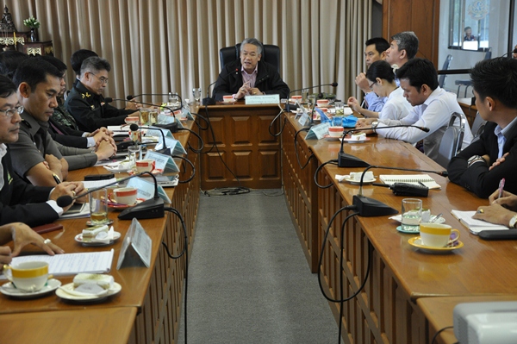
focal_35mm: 60
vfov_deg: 22.6
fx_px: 861
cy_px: 172
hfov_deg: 33.4
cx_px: 258
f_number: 4.5
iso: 800
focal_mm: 40
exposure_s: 1/60
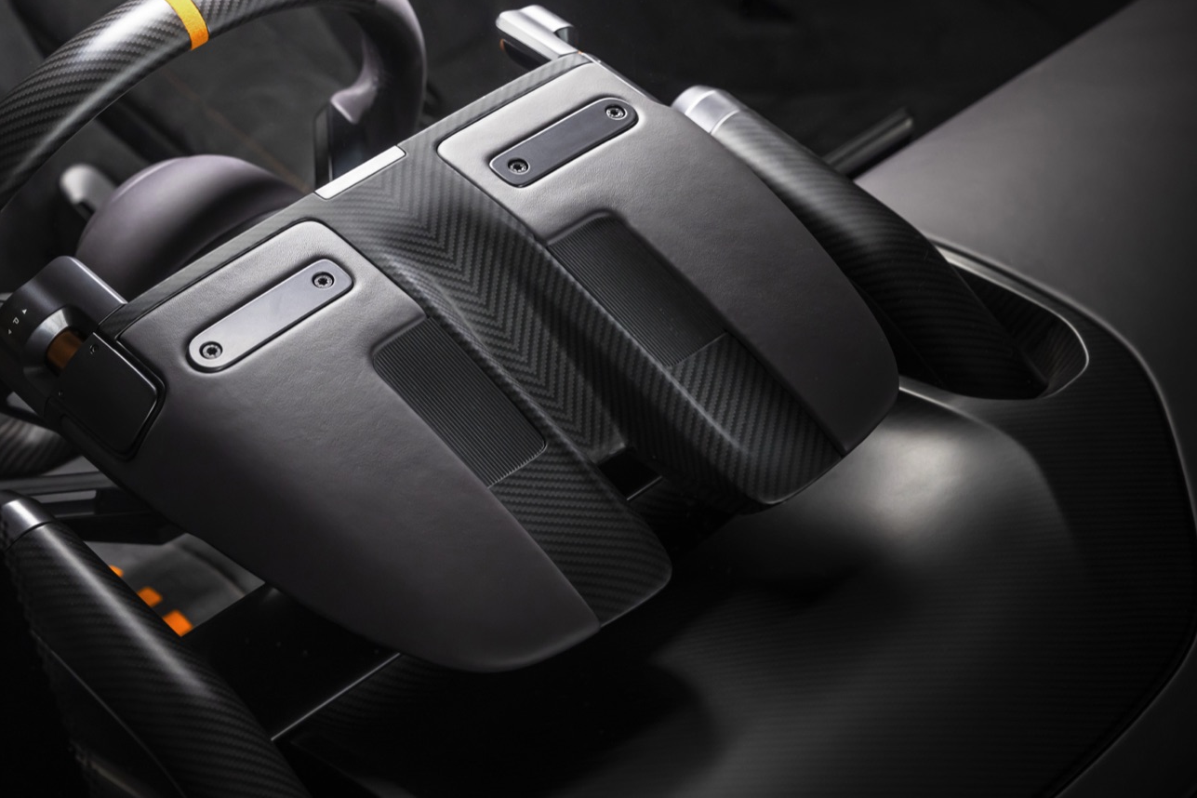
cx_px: 498
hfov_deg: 23.4
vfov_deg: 15.7
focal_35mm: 87
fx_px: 2893
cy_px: 326
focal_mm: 70
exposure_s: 1/60
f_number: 5.6
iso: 2000
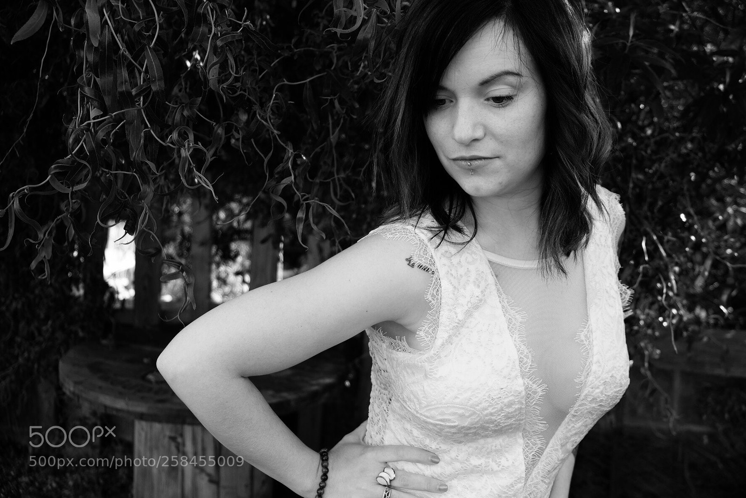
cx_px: 373
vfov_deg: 33.4
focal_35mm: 40
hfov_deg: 48.5
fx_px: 829
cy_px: 249
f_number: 3.2
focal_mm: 26.5
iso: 200
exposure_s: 1/280
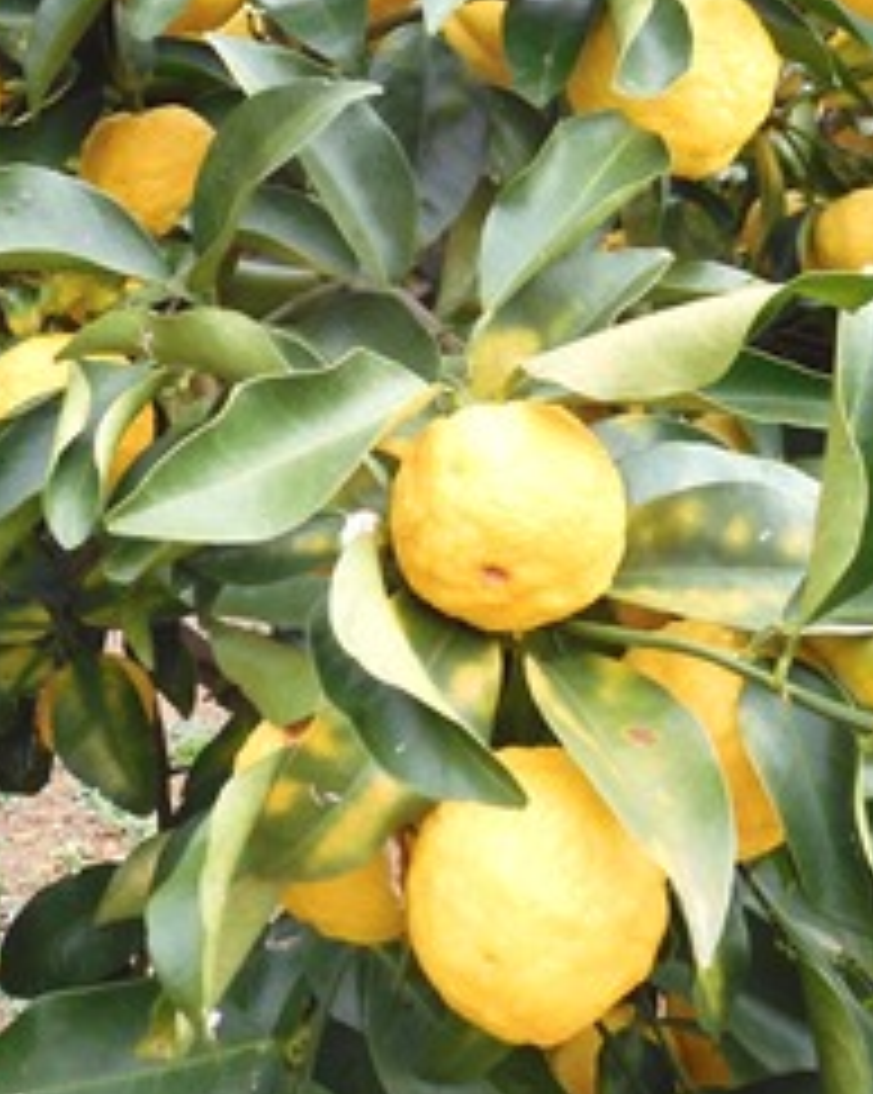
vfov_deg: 35.2
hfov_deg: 29.1
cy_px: 261
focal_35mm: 52
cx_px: 430
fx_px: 1682
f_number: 3.4
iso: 100
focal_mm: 4.3
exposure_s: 1/80
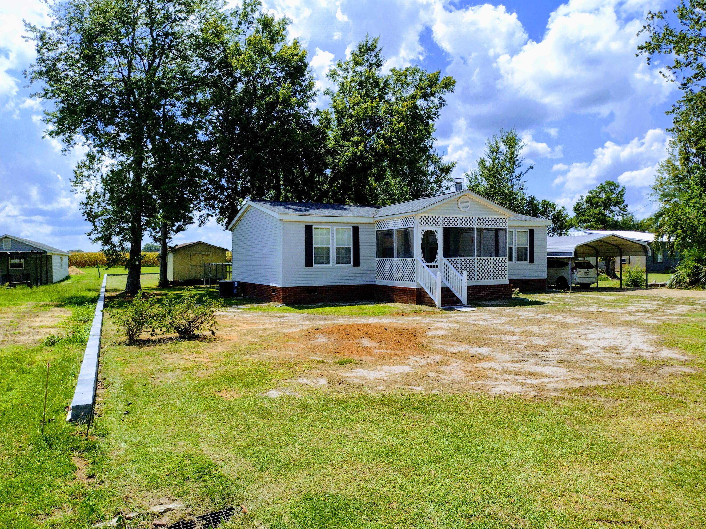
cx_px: 353
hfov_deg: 65.3
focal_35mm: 27
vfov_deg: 51.4
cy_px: 264
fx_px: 551
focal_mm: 4.71
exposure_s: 1/3759
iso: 100
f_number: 1.7
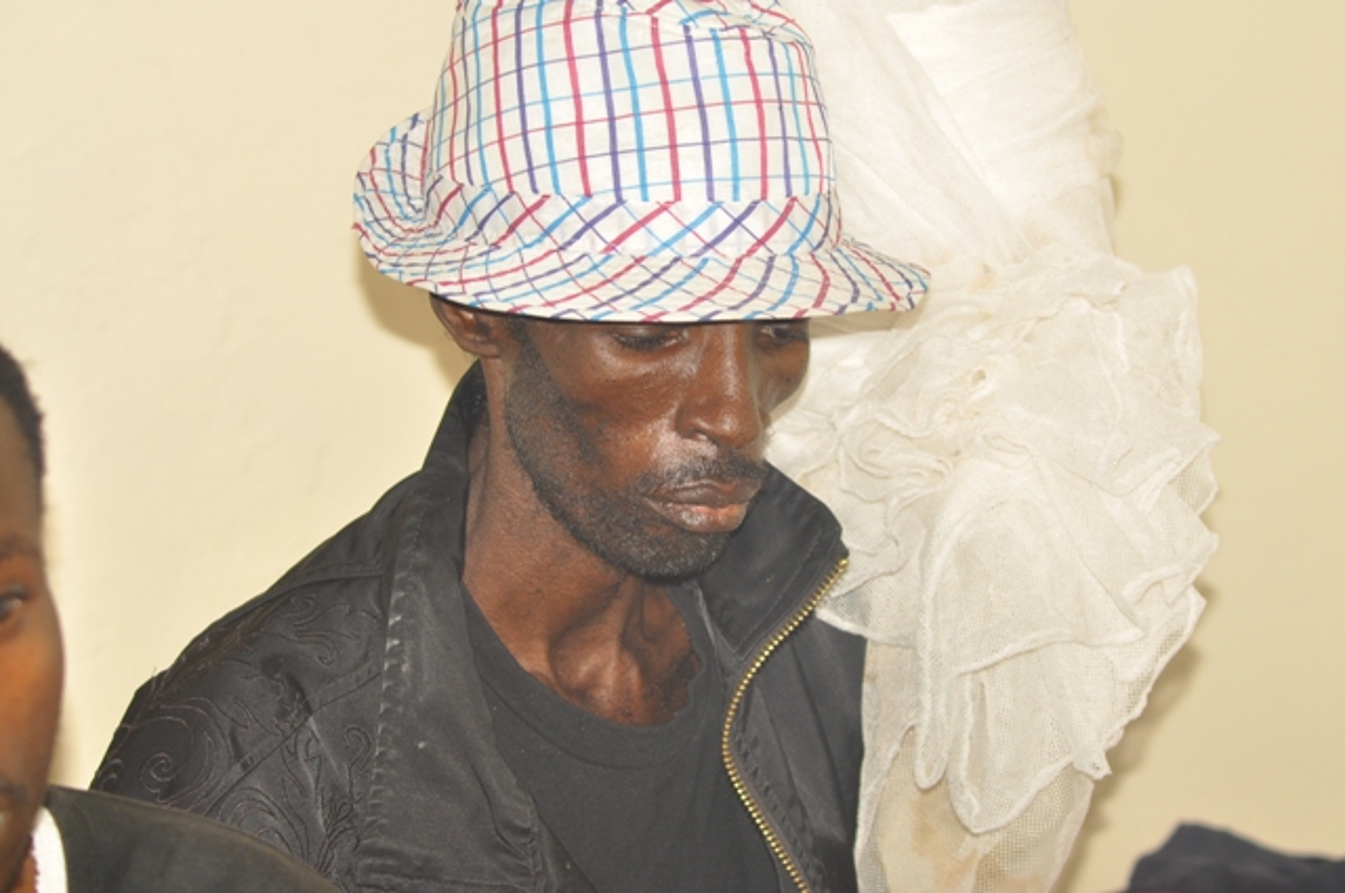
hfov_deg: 14.4
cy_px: 446
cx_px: 672
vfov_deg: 9.6
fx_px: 5317
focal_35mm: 142
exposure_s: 1/200
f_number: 6.3
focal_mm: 95
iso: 400
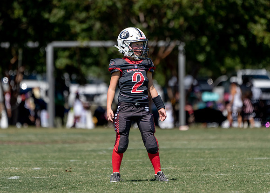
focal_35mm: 645
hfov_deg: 3.1
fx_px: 4943
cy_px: 76
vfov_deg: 2.2
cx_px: 132
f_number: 5.6
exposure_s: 1/1250
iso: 200
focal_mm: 400
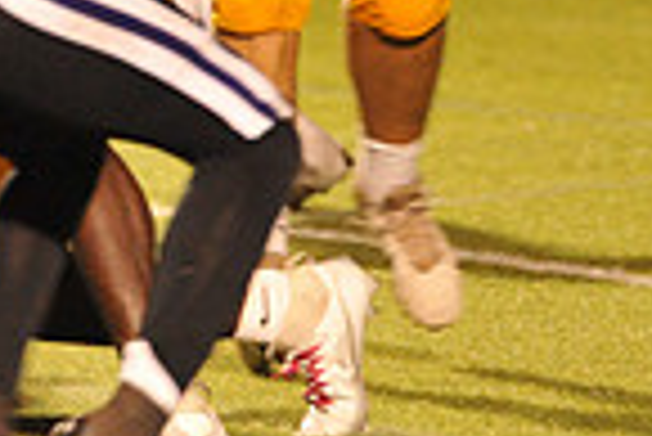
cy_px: -319
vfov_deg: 1.4
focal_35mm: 999
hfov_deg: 2.1
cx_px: -373
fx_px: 18111
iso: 6400
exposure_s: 1/200
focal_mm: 250
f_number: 6.3
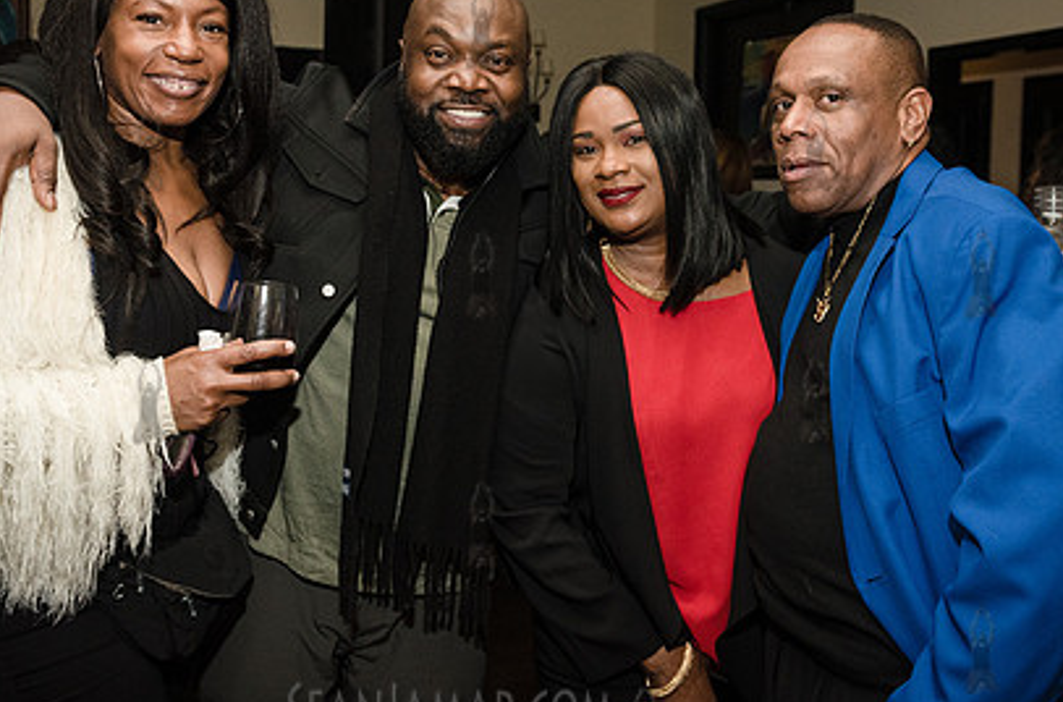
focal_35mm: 39
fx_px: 1148
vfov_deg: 33.7
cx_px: 517
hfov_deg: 49.7
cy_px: 242
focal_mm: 26
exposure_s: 1/250
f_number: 4.5
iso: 1600
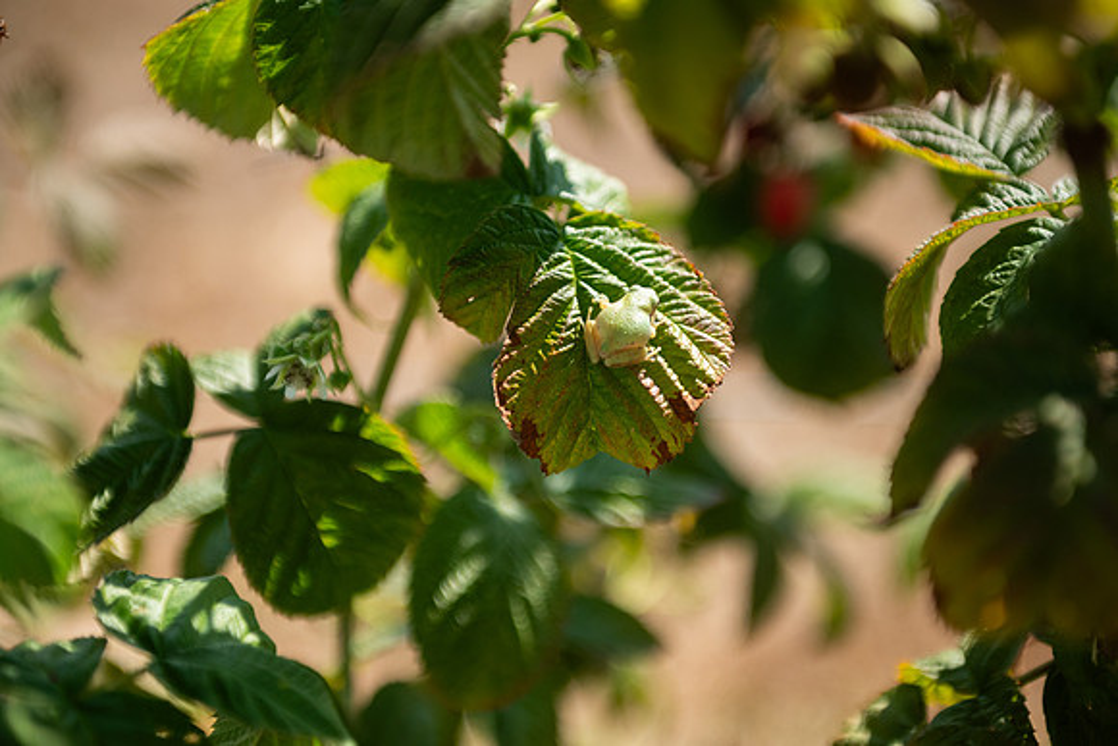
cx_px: 559
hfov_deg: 28.8
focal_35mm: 70
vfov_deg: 19.5
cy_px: 373
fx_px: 2174
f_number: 2.8
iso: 500
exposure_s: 1/5000
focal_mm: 70
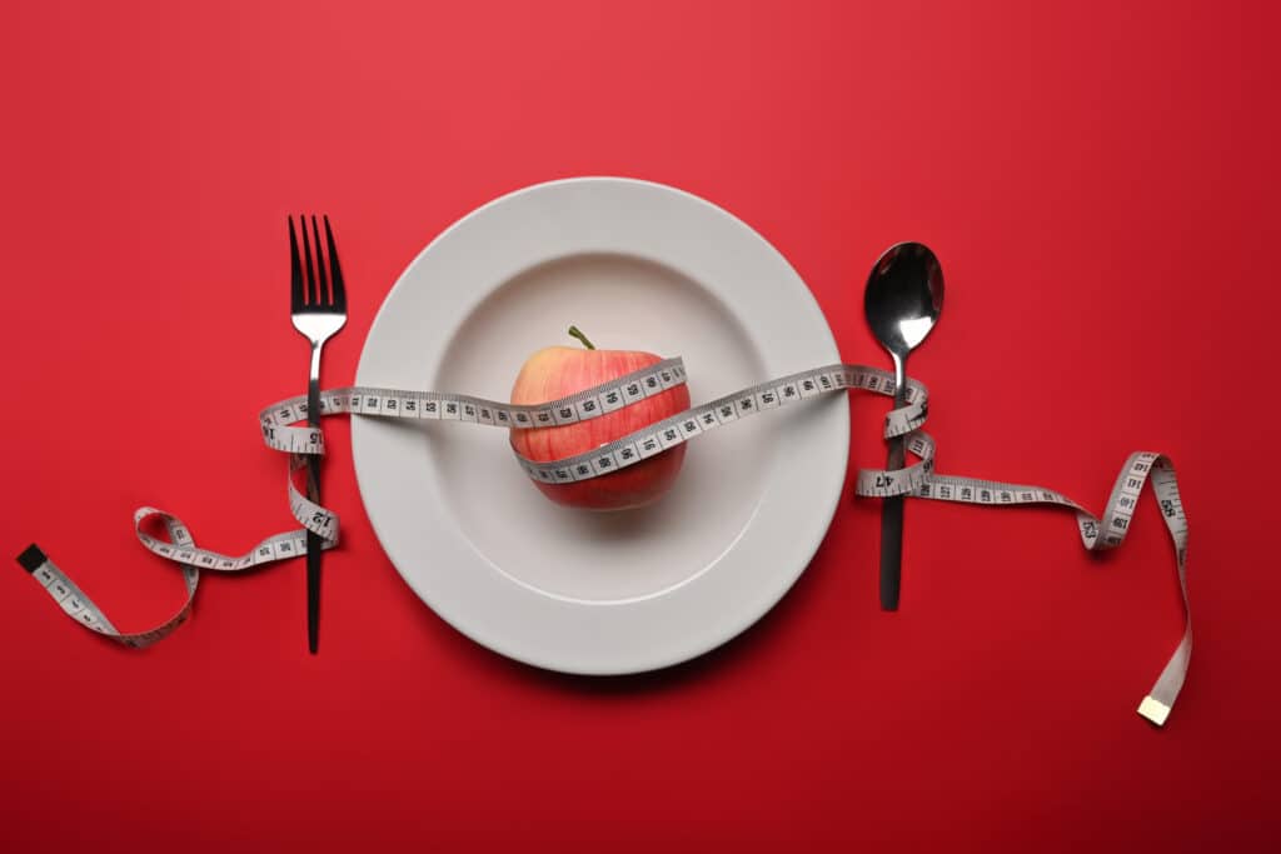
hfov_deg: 62.8
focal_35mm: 30
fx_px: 1050
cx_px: 640
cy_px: 427
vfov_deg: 44.3
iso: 320
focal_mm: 29.5
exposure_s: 1/30
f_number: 11
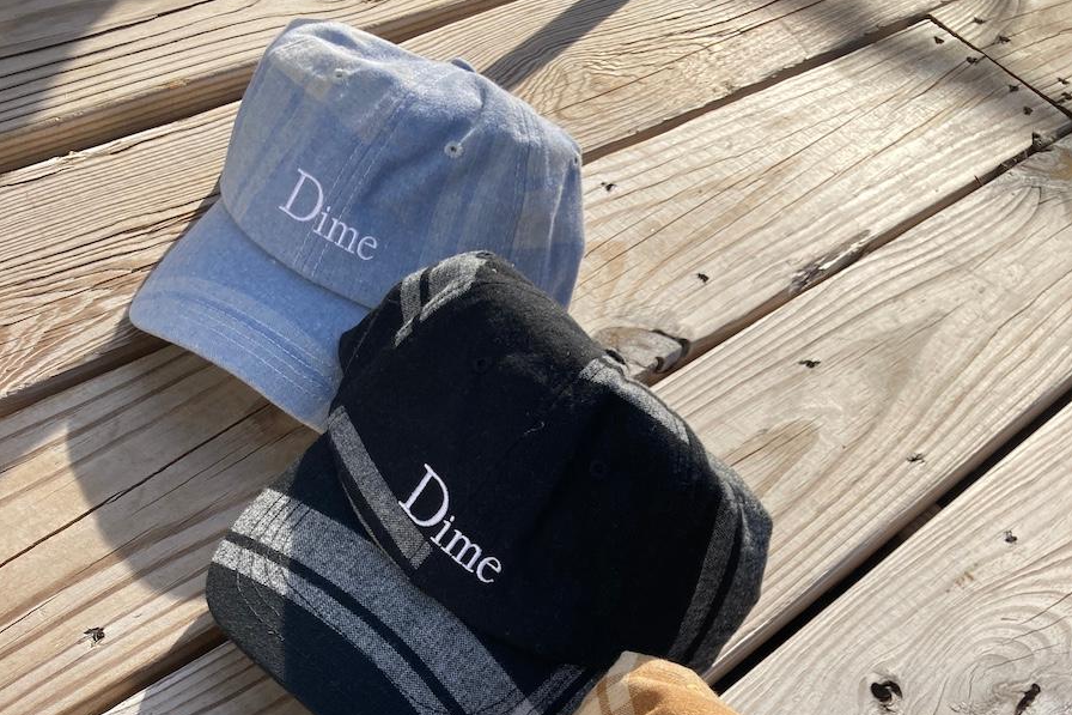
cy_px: 692
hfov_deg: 49.6
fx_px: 1161
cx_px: 536
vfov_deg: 31.9
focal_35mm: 39
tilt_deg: -55.1
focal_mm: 3.99
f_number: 1.8
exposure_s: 1/1567
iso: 20
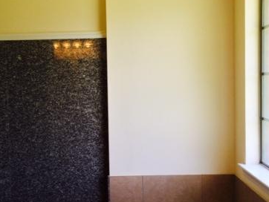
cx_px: 117
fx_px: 412
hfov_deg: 36.1
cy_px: 111
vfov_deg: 27.5
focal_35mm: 53
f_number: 2.2
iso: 64
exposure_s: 1/120
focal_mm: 4.12
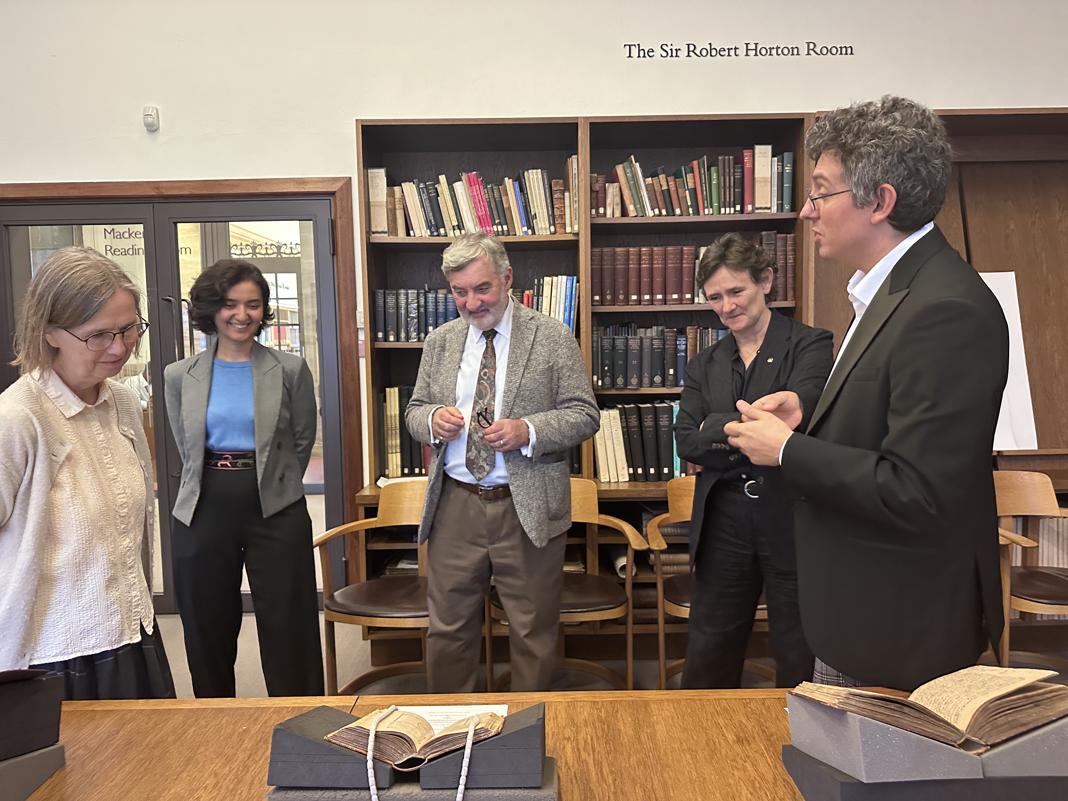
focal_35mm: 24
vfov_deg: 56.8
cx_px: 534
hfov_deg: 71.6
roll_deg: +0.6
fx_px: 740
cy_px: 400
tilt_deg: -4.3
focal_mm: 6.86
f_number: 1.78
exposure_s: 1/50
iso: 640
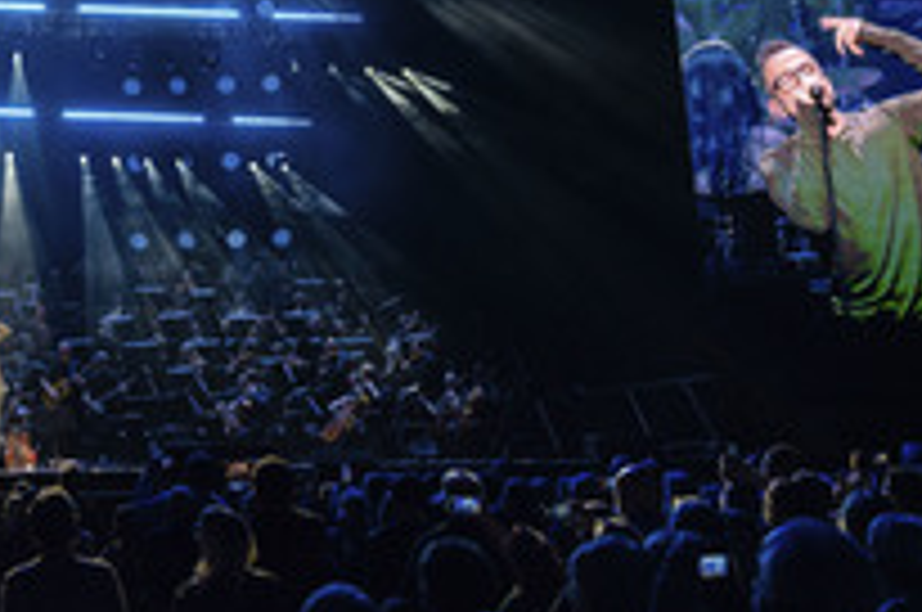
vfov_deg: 20.2
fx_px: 1688
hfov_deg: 28.2
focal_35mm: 66
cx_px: -56
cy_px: 86
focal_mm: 30
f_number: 4.5
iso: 2500
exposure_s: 1/250
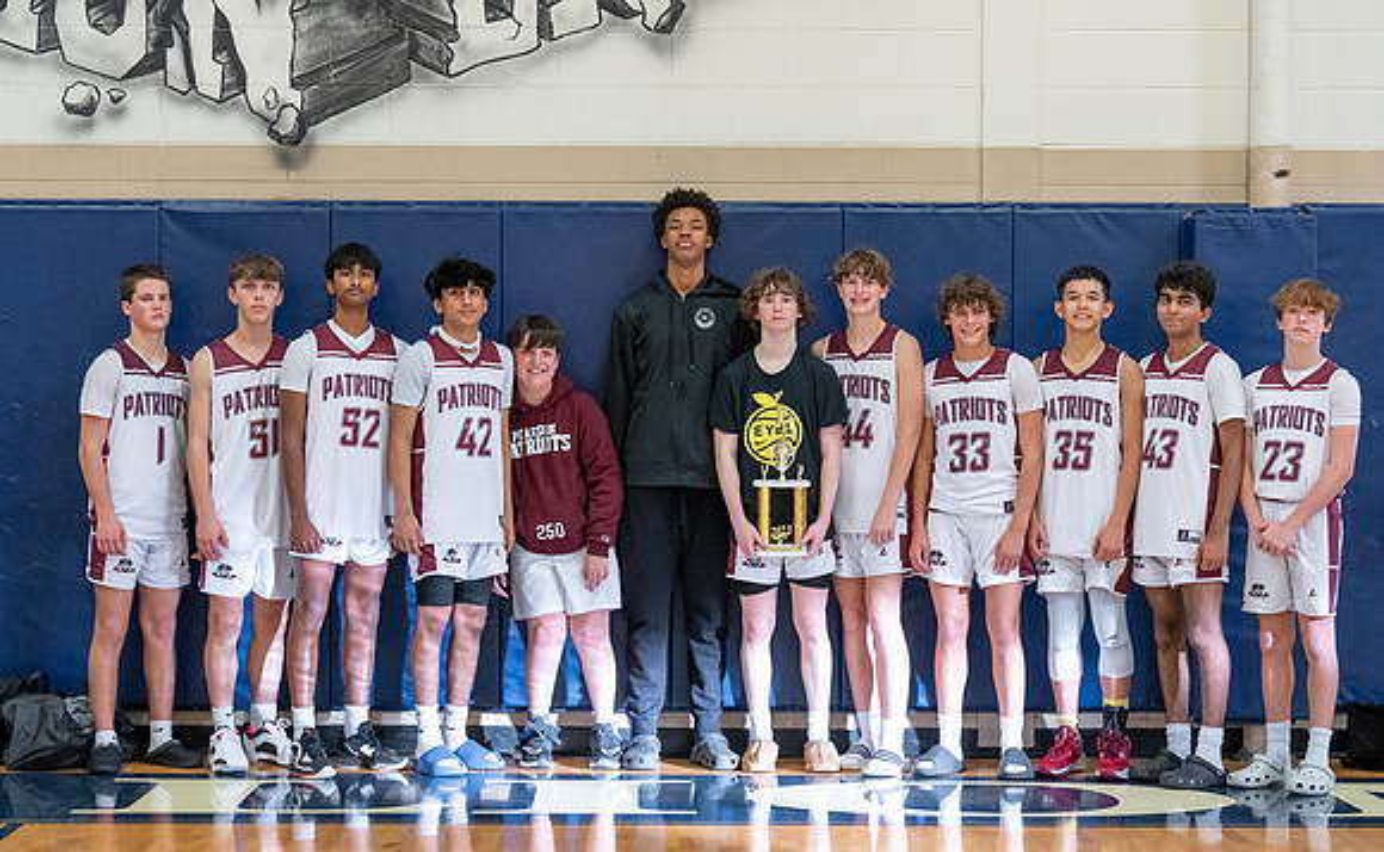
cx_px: 645
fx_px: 2937
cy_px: 493
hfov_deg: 26.5
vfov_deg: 16.5
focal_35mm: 78
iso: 4000
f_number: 4
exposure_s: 1/320
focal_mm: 70
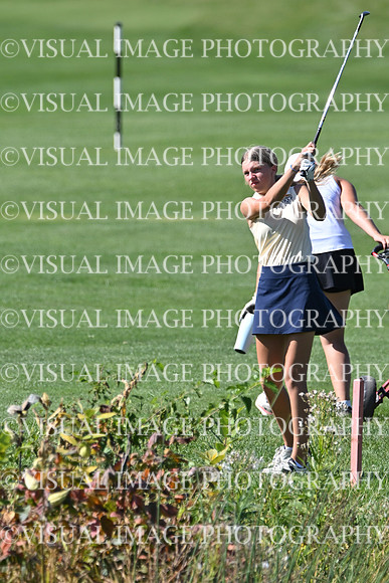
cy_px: 292
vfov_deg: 2.0
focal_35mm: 1050
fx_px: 17007
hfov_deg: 1.3
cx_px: 194
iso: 450
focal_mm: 700
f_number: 9
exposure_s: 1/1000
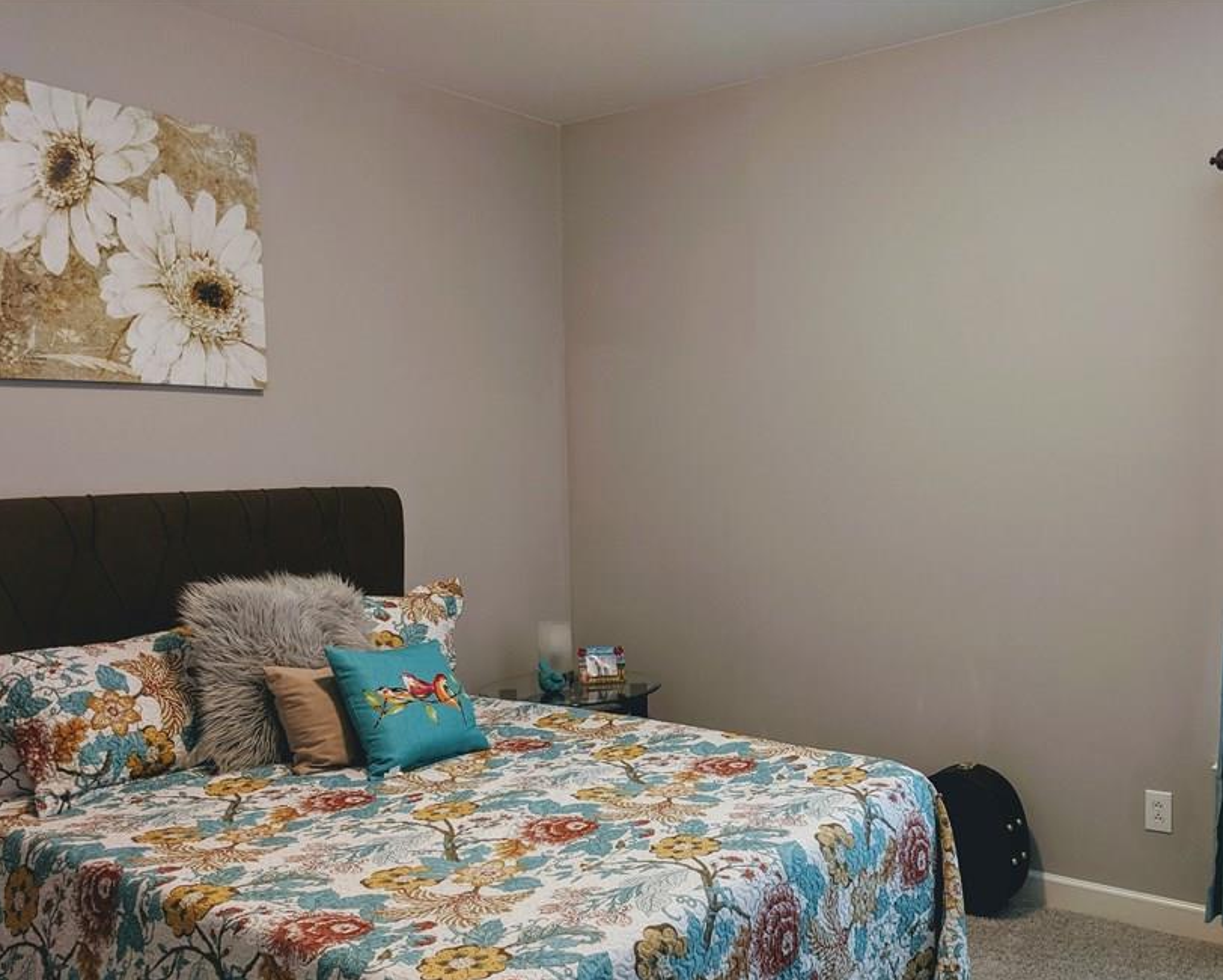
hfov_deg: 55.3
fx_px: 1159
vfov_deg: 45.6
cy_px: 573
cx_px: 721
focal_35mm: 32
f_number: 2
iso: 313
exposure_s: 1/60
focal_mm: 4.67
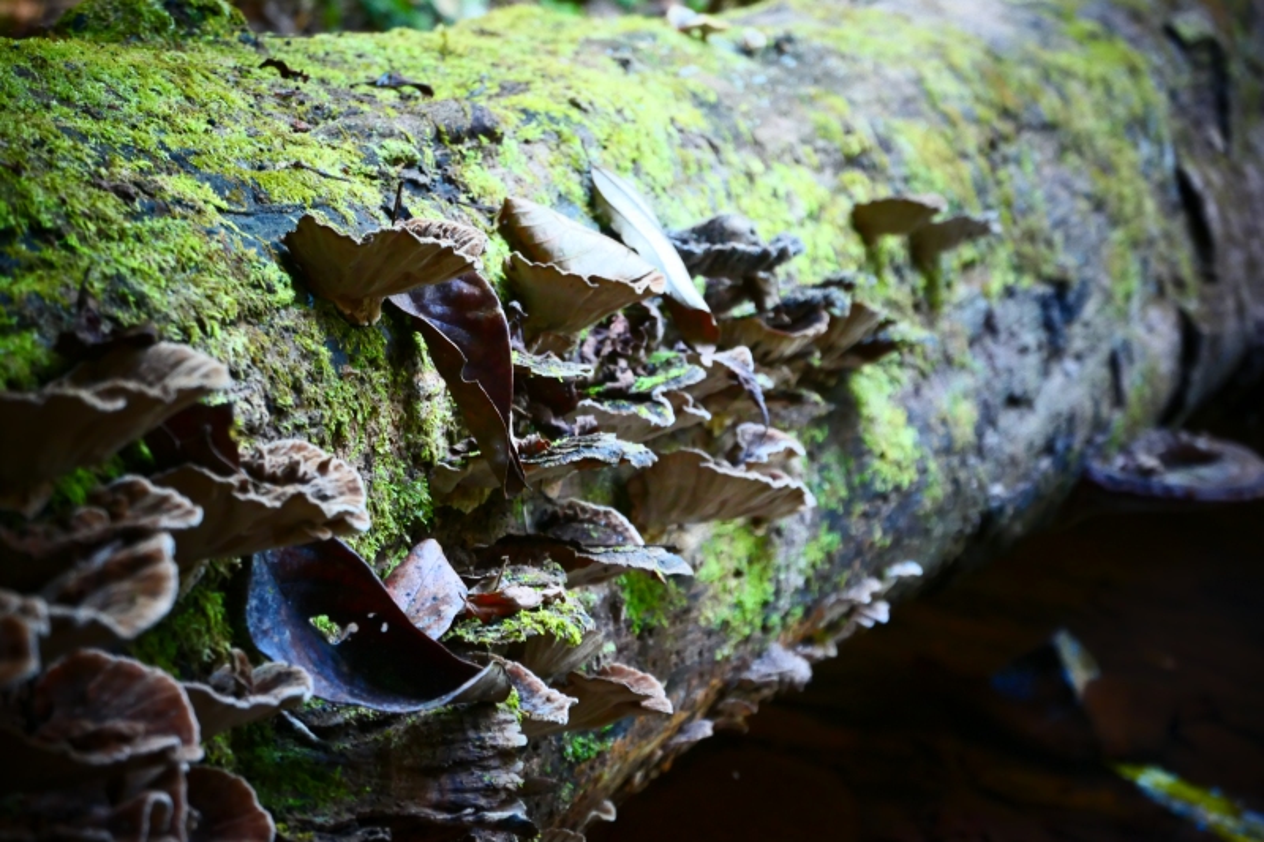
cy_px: 421
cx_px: 632
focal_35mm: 87
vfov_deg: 15.7
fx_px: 3054
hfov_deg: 23.4
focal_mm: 31.7
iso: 1600
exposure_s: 1/25
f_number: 5
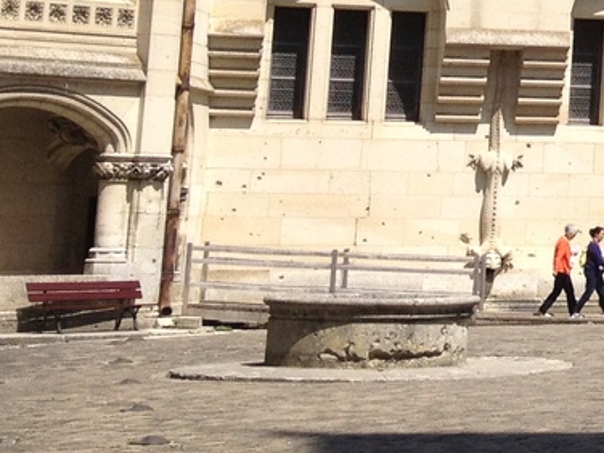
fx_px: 2600
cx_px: 1123
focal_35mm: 149
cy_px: -228
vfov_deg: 9.7
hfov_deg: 12.1
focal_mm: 4.28
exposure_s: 1/1727
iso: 50
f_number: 2.4
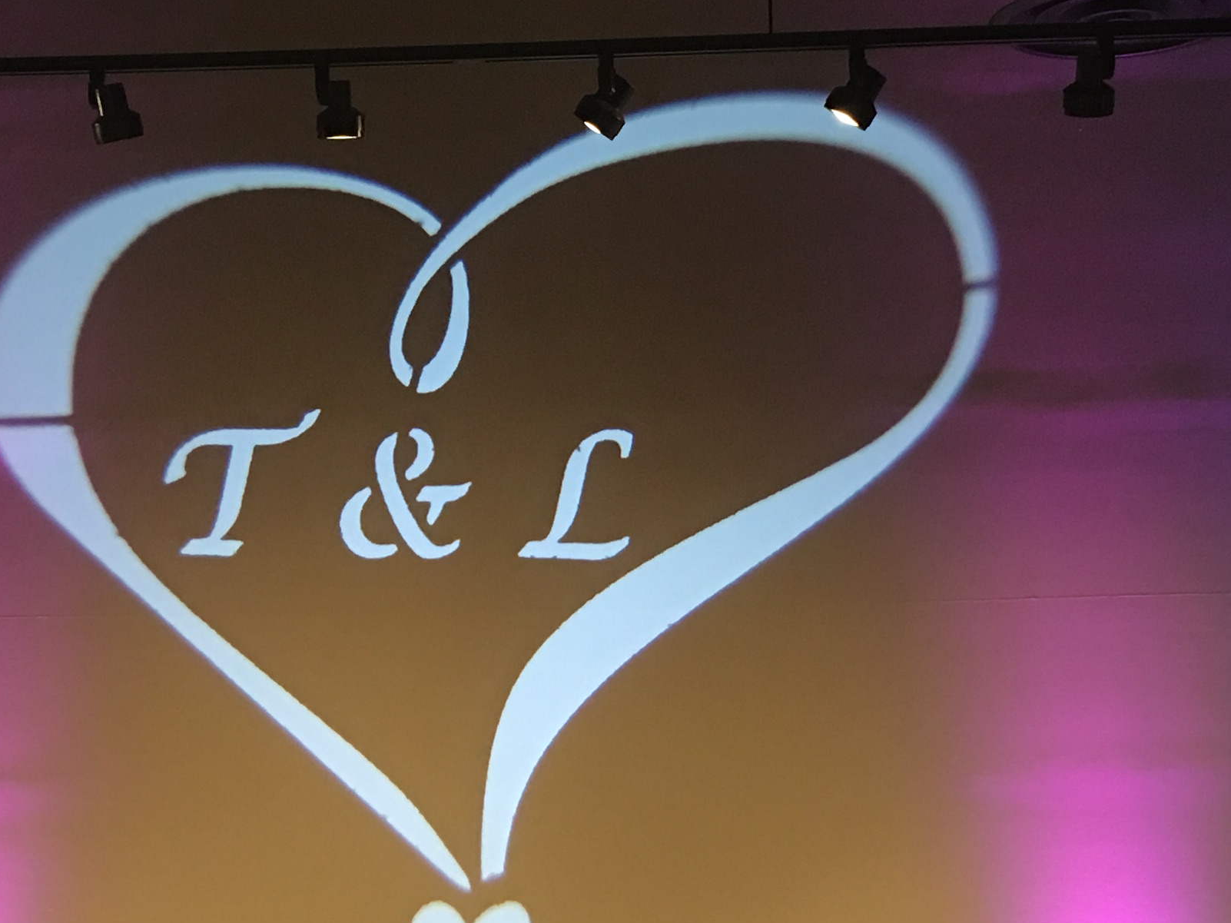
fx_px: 2596
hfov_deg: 26.6
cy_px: 460
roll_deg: -0.2
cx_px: 476
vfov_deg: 20.2
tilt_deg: +11.1
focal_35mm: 73
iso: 80
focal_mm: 4.15
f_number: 2.2
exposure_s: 1/10
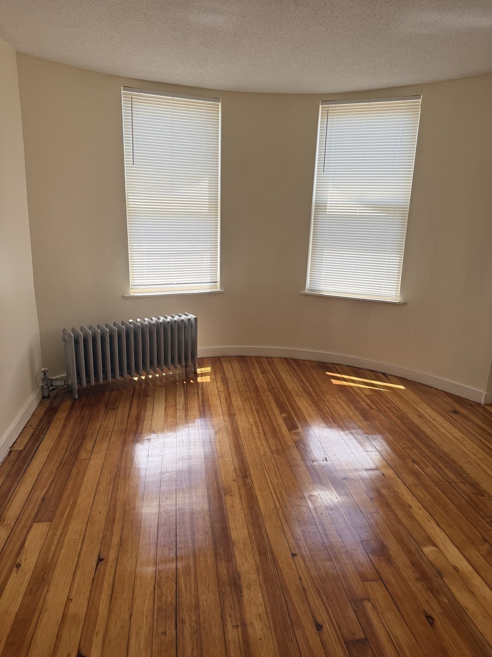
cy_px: 328
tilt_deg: -13.2
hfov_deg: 56.8
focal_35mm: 24
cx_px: 246
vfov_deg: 71.6
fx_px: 455
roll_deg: -1.1
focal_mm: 6.76
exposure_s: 1/332
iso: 100
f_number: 1.78
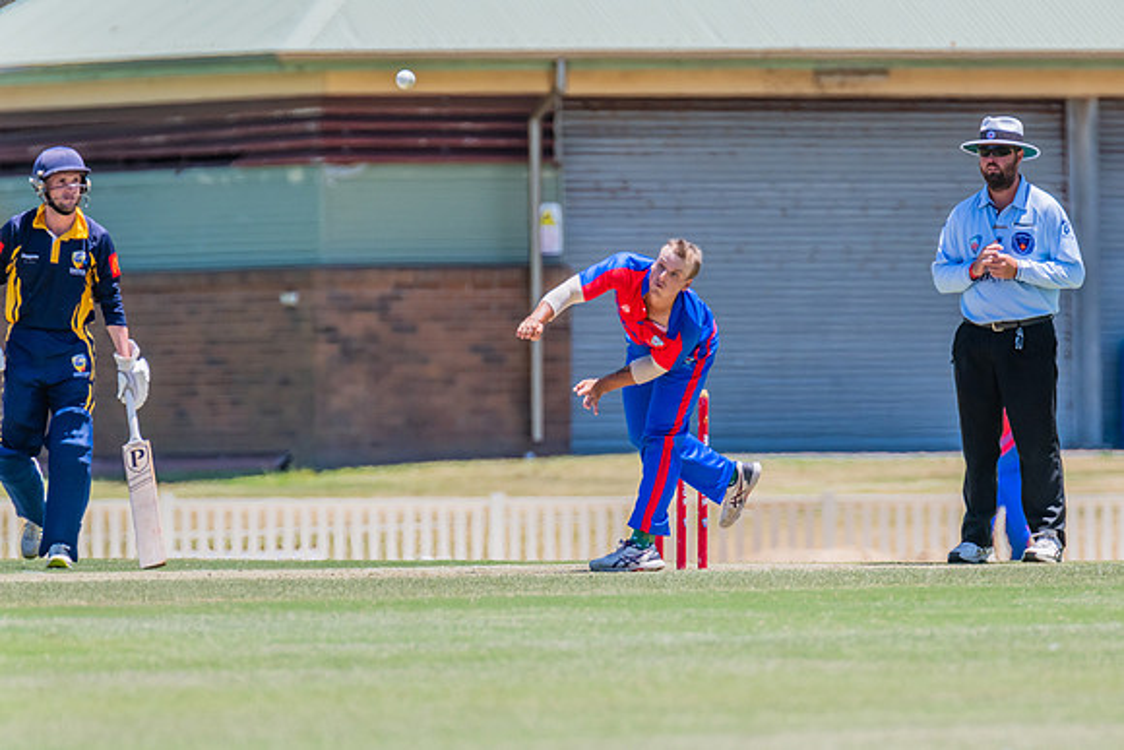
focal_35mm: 730
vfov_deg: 1.9
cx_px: 684
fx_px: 22801
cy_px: 416
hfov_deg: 2.8
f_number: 8
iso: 640
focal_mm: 600
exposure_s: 1/2000
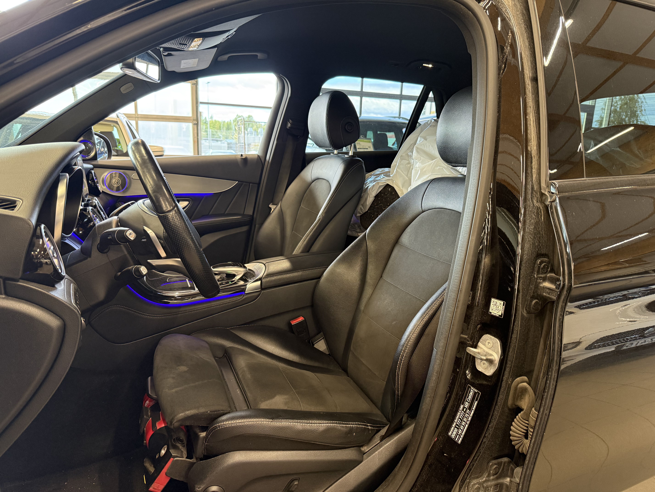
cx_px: 328
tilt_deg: -13.5
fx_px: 454
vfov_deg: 56.8
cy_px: 246
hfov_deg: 71.6
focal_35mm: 24
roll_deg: -2.6
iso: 320
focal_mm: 6.76
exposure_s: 1/50
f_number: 1.78
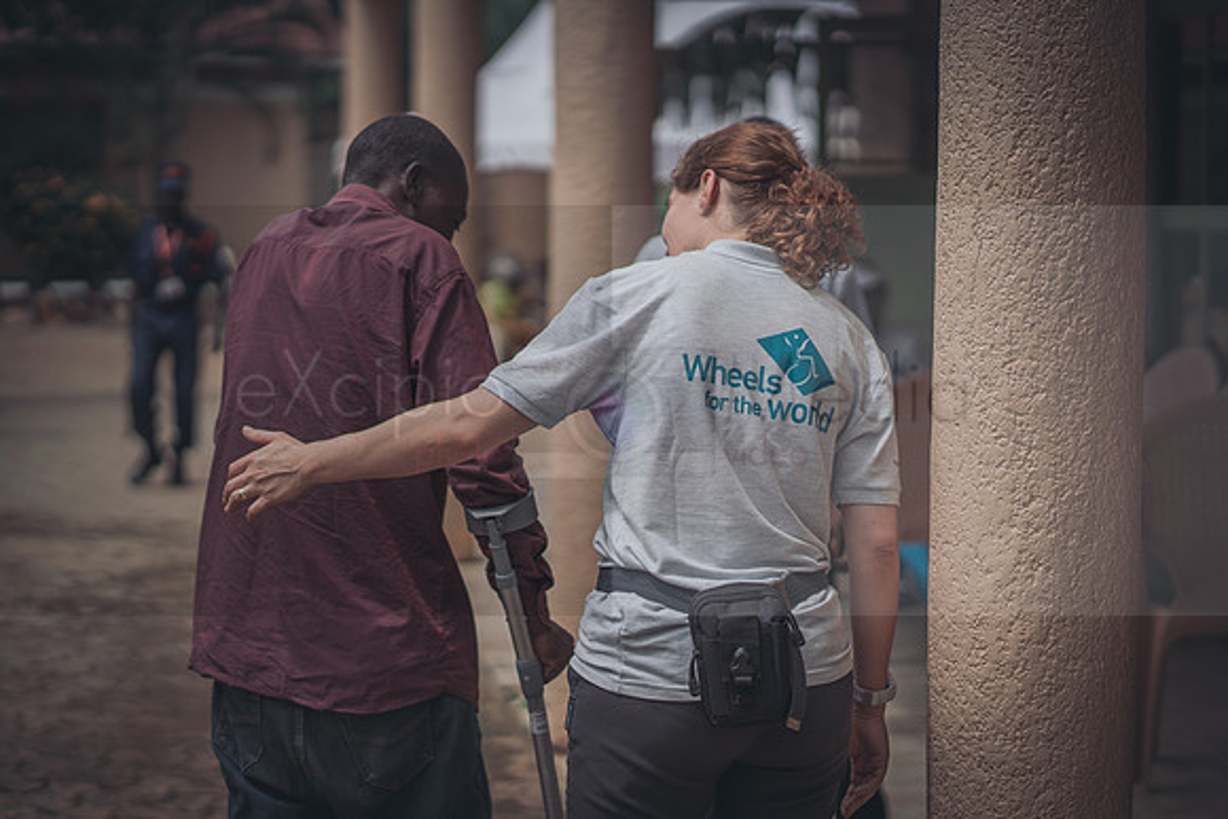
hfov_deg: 23.9
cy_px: 410
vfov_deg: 16.1
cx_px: 614
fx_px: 2900
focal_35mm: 85
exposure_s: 1/8000
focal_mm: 85
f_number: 2
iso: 100
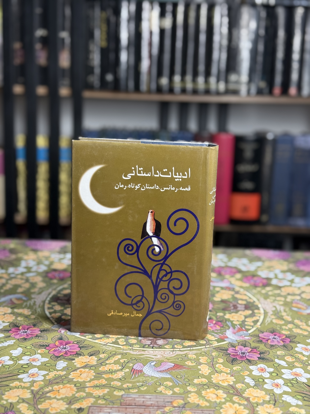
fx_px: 573
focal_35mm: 48
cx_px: 155
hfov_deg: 30.3
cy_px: 207
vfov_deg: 39.7
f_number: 1.78
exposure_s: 1/100
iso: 160
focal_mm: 6.76
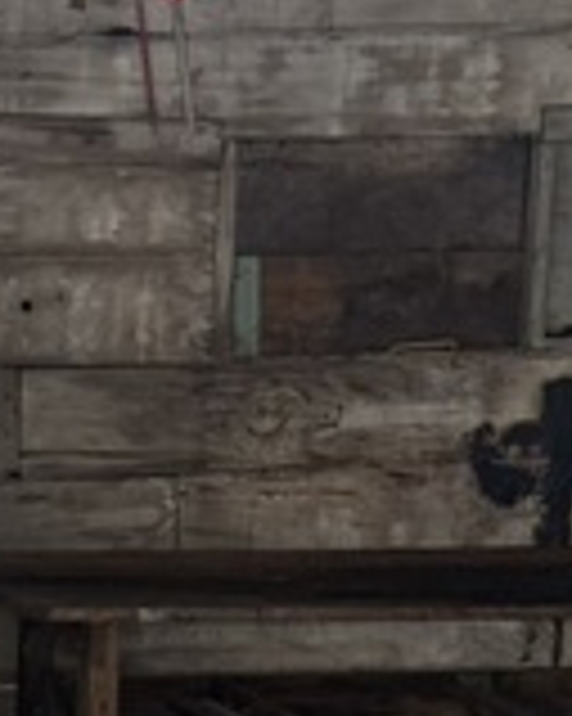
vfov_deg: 11.5
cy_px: 1166
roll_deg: -1.4
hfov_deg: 9.5
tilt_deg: -13.6
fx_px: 3368
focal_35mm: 159
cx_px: -189
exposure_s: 1/358
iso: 80
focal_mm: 6.76
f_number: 1.78
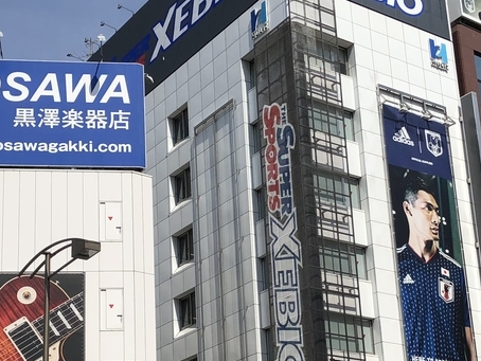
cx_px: 244
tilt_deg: +19.9
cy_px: 301
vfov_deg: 19.7
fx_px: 1029
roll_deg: +5.0
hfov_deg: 26.3
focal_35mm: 74
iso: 25
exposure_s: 1/3472
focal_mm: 4
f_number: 1.8
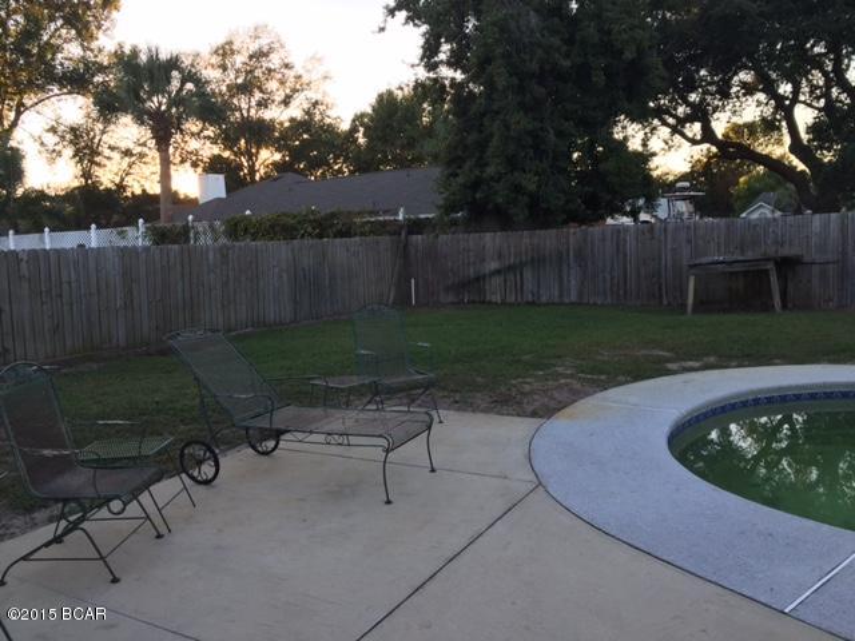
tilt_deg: -4.6
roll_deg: +2.6
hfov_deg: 61.7
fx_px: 716
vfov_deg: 48.2
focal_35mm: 29
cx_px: 428
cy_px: 320
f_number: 2.2
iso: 32
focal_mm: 4.15
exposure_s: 1/120
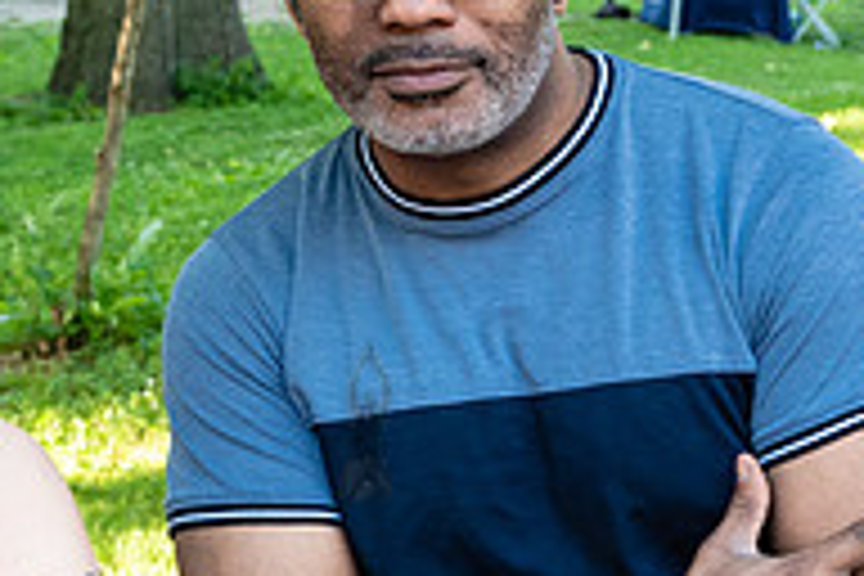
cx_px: 501
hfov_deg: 16.5
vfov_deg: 11.1
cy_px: 348
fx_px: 2976
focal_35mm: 124
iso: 800
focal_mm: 32
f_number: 4.5
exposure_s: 1/125
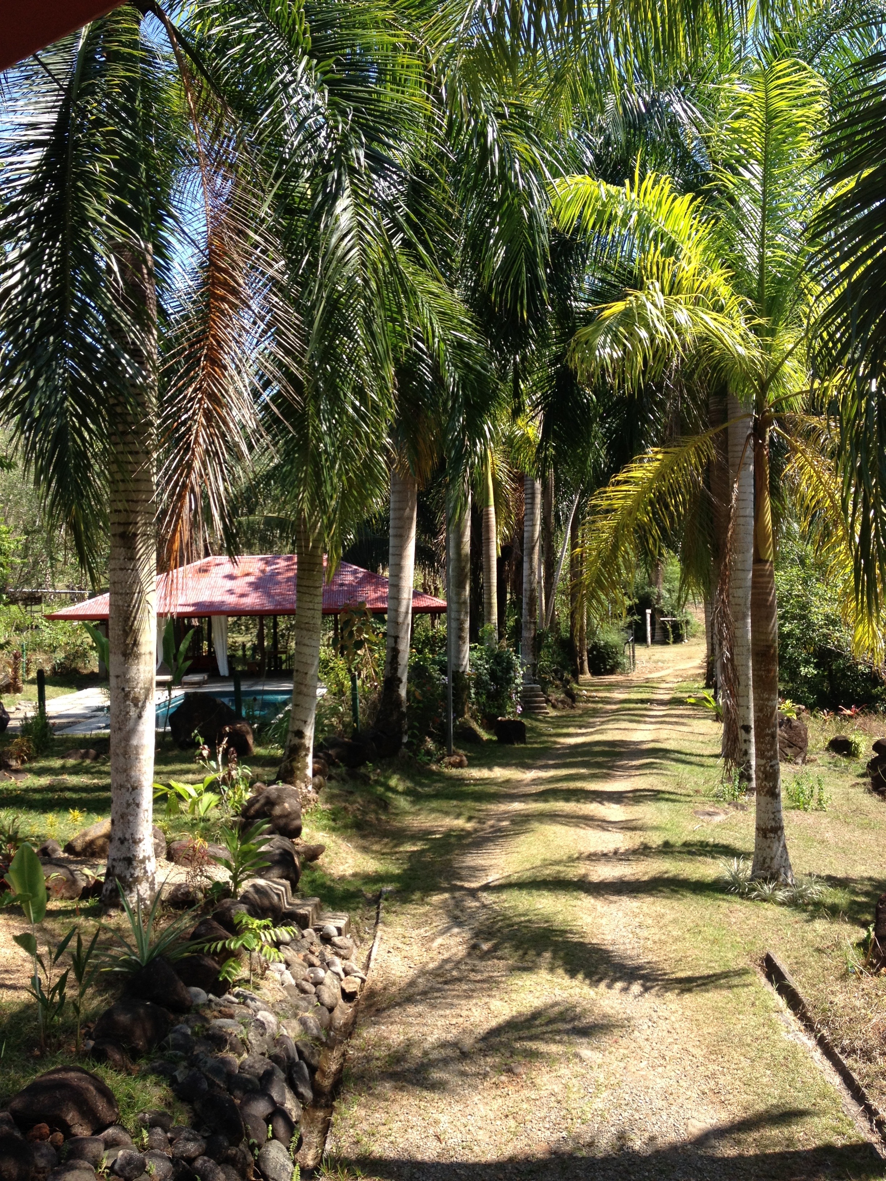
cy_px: 590
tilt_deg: -1.4
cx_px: 443
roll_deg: +2.9
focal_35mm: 35
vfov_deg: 52.6
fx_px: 1194
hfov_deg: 40.7
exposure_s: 1/502
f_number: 2.4
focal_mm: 4.28
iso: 50
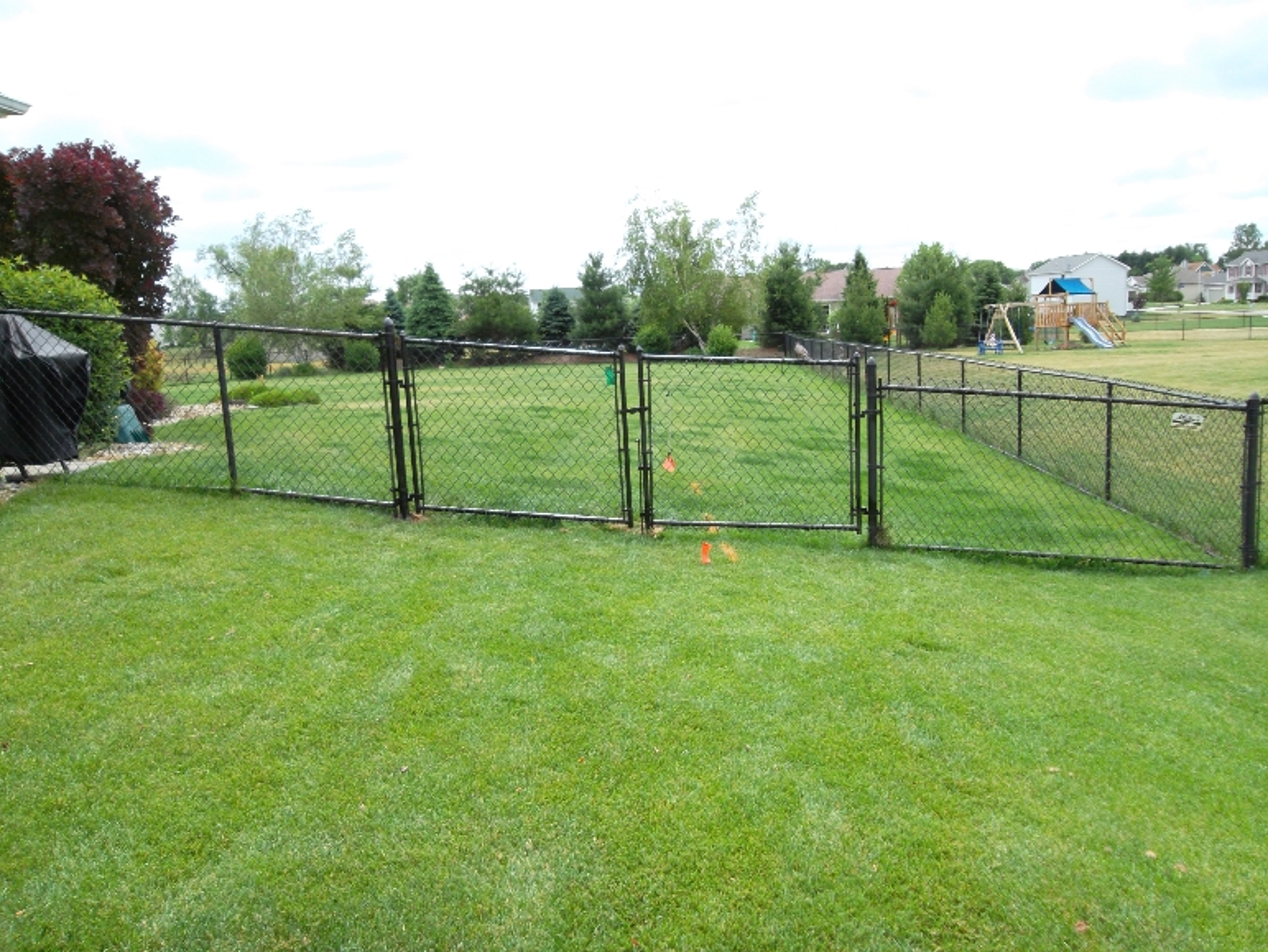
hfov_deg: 63.4
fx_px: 1026
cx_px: 656
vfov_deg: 49.8
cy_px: 482
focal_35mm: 28
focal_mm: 4.9
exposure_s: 1/280
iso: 80
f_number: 3.5
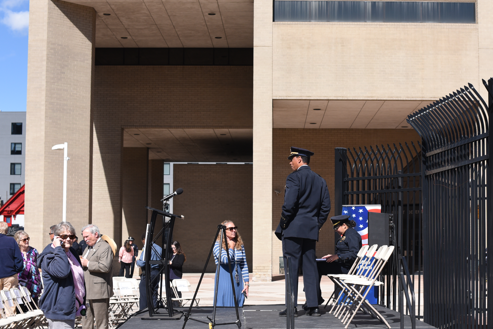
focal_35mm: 65
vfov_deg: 20.9
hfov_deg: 30.8
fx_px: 890
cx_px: 303
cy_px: 185
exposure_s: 1/2500
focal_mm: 50
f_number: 5.6
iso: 500
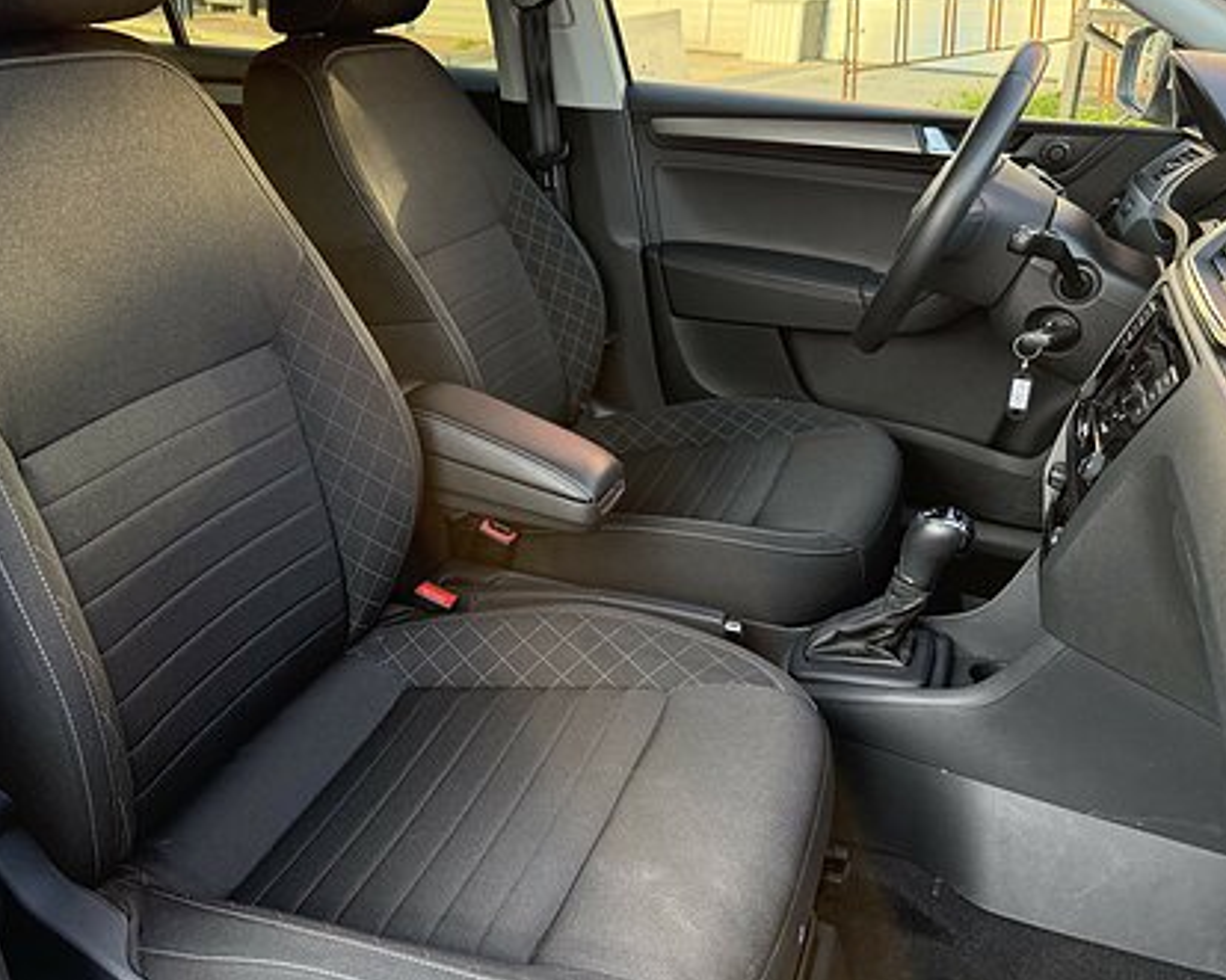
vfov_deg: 46.8
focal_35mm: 31
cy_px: 380
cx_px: 492
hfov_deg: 56.8
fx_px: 1125
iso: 200
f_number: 1.78
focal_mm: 6.76
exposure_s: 1/224
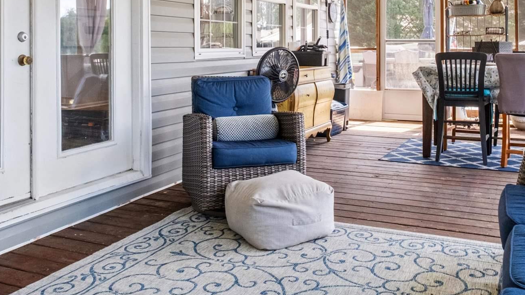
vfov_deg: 30.6
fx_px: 515
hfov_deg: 54.0
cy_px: 33
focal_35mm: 37
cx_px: 281
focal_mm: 10
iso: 640
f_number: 7.1
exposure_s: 1/15
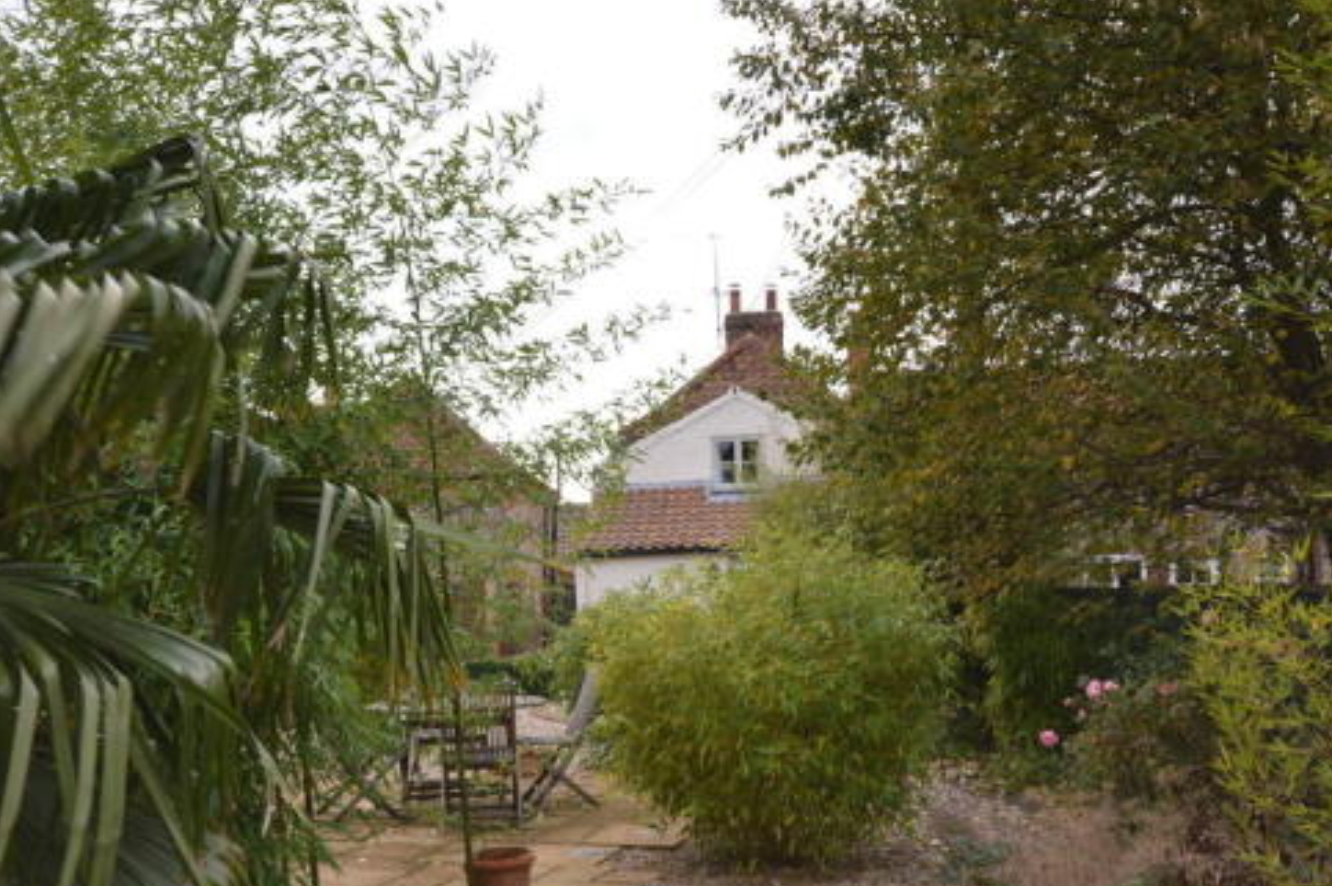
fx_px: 1430
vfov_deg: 34.1
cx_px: 626
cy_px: 580
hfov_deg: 49.9
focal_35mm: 39
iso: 100
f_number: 5.6
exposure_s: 1/60
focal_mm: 19
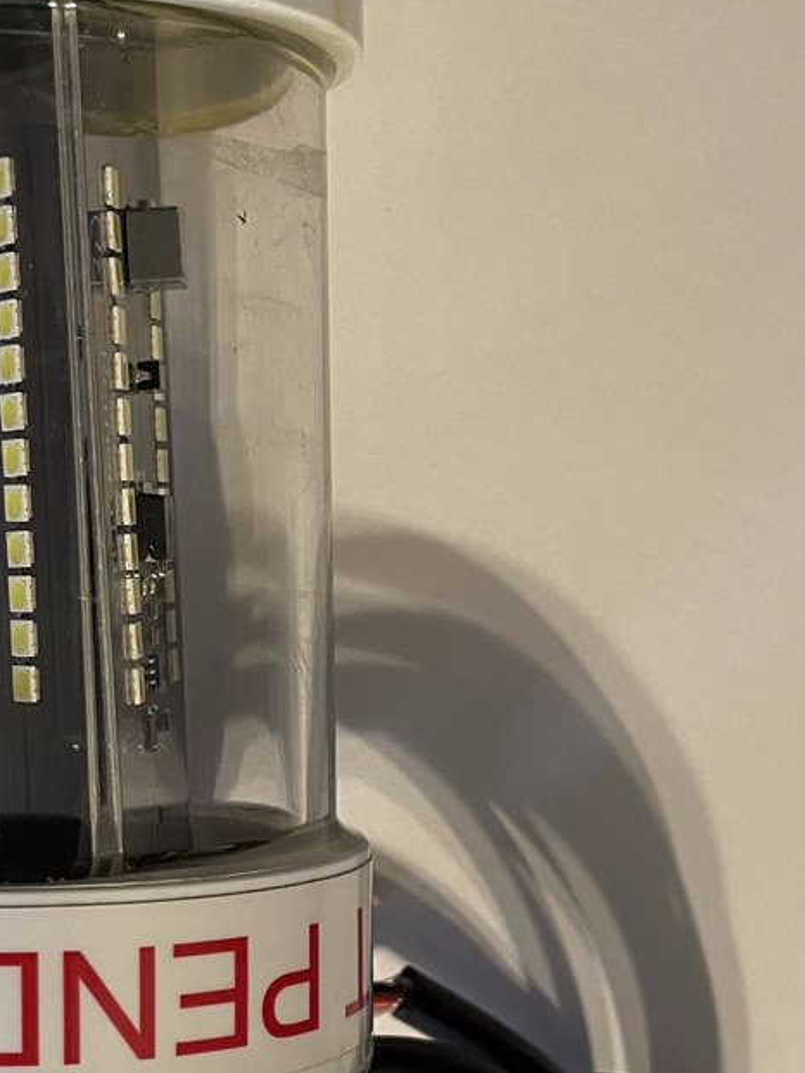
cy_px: 644
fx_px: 2077
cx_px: 257
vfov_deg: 28.9
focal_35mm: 67
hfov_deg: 21.8
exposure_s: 1/60
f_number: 1.6
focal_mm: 4.2
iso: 160
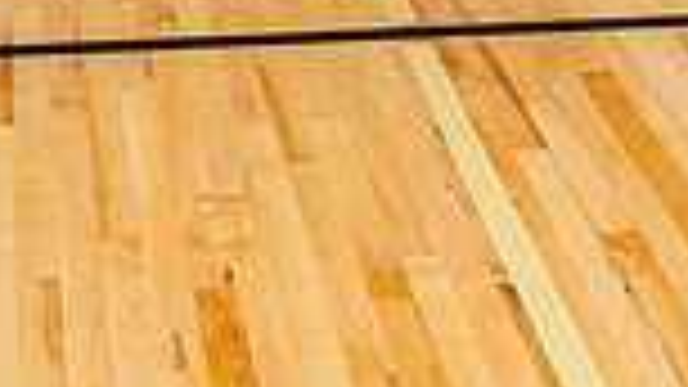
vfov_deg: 9.2
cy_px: -567
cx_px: 256
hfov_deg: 18.3
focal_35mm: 117
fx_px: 2134
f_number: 5.6
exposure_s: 1/250
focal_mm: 38
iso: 200
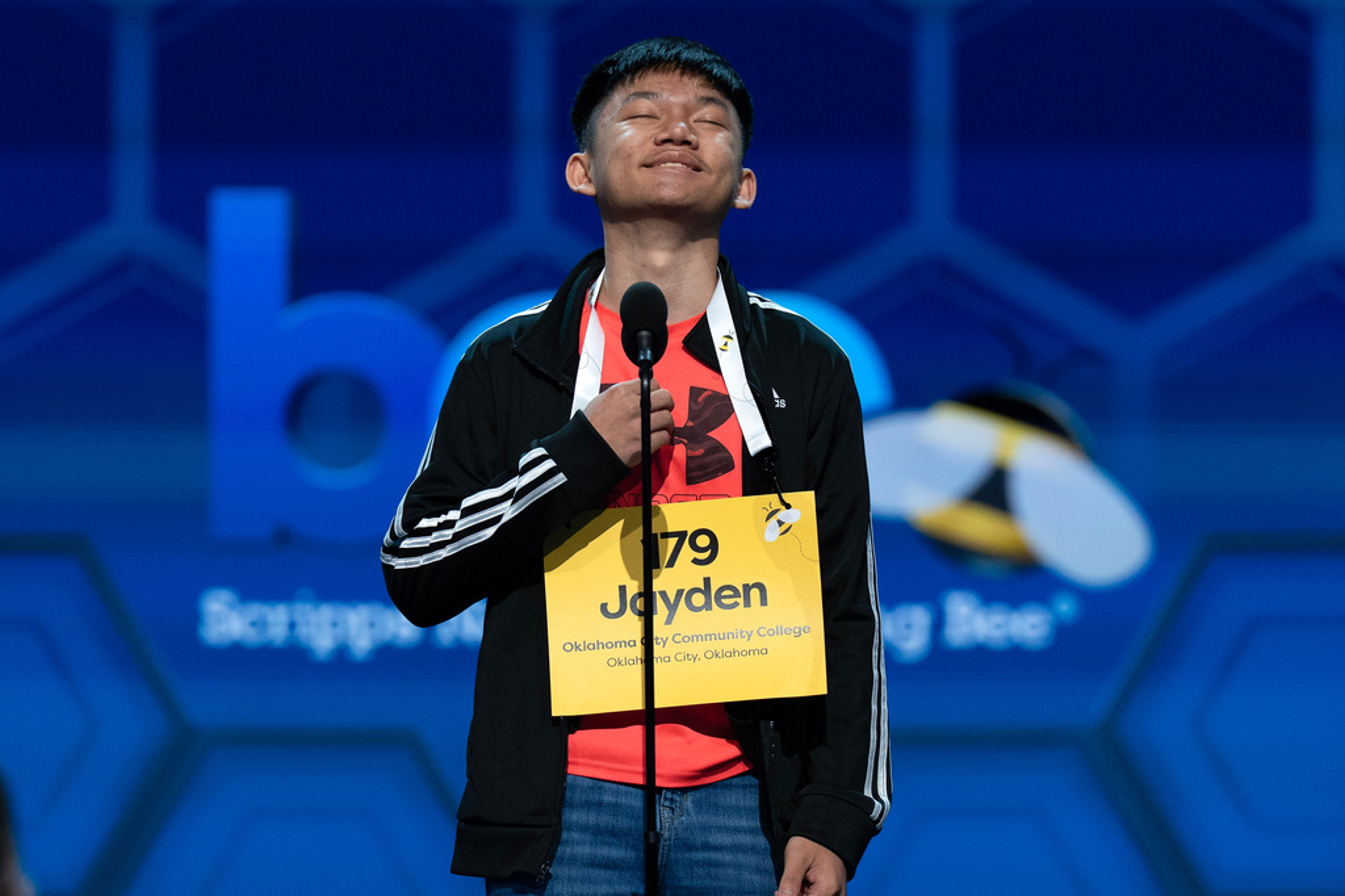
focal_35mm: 200
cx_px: 672
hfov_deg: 10.3
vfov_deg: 6.9
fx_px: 7469
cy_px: 448
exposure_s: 1/400
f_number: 3.5
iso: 1600
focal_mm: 200
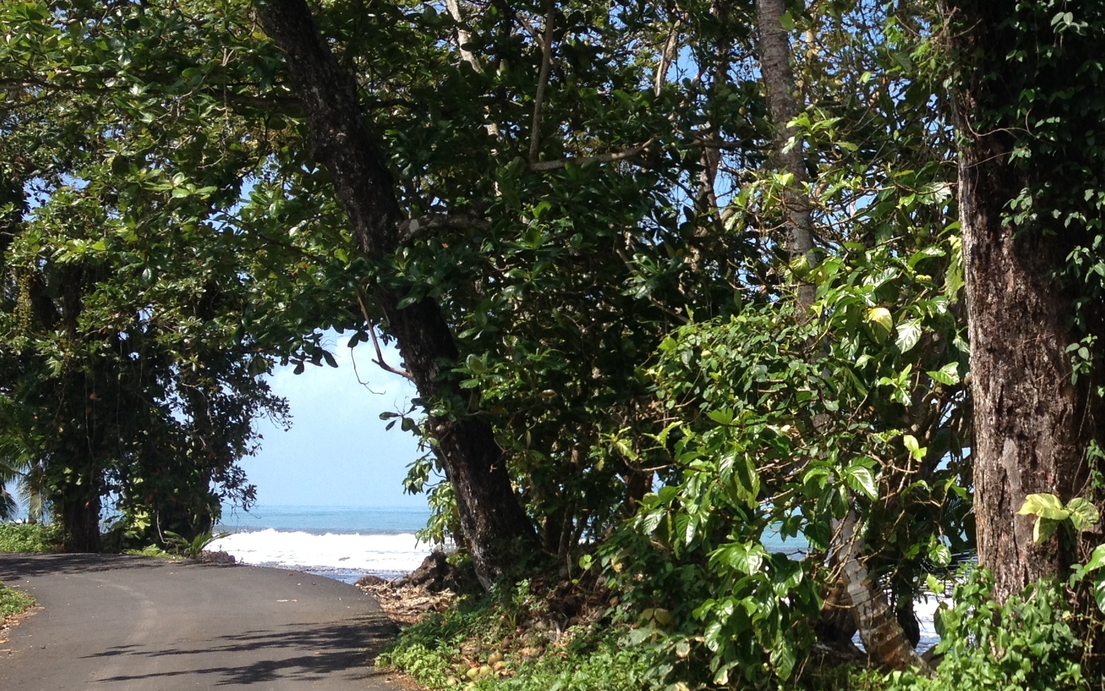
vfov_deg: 19.4
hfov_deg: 29.5
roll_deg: -0.9
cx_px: 964
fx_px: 2018
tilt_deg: +0.7
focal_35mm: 67
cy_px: 400
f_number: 2.4
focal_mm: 4.28
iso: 50
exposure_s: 1/968
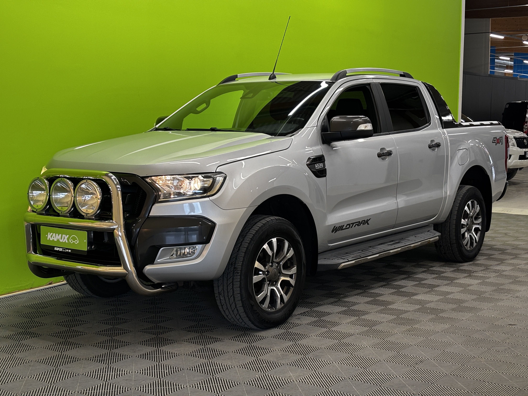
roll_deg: +0.1
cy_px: 198
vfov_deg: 28.0
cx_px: 264
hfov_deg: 36.8
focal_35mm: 52
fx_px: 793
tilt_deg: -6.1
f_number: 1.6
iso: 40
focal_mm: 5.96
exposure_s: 1/50
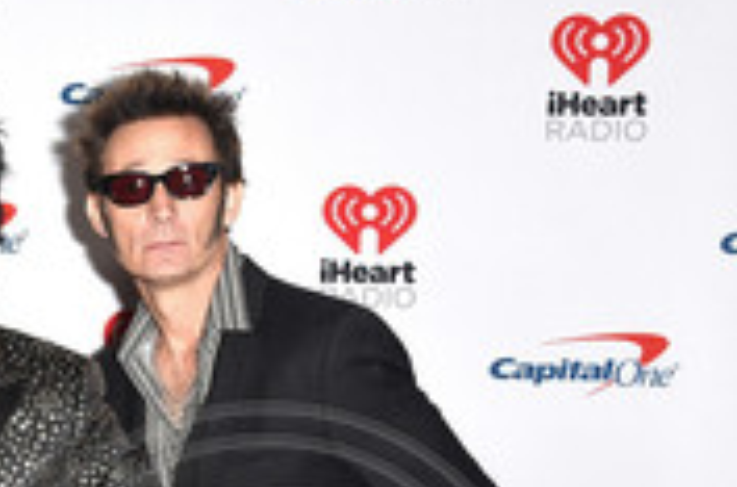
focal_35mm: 77
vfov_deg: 17.2
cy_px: 489
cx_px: -87
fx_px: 1572
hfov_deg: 24.5
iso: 1000
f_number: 8
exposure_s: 1/200
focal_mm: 34
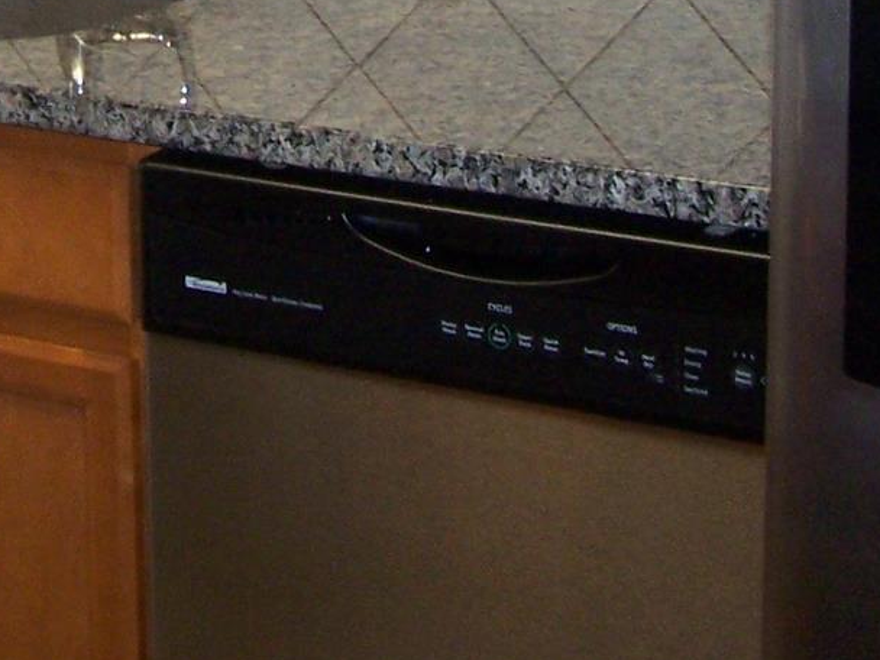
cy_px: -433
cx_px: 51
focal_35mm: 128
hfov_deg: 15.2
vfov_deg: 11.0
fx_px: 3254
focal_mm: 6.3
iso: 140
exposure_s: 1/60
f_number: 2.8
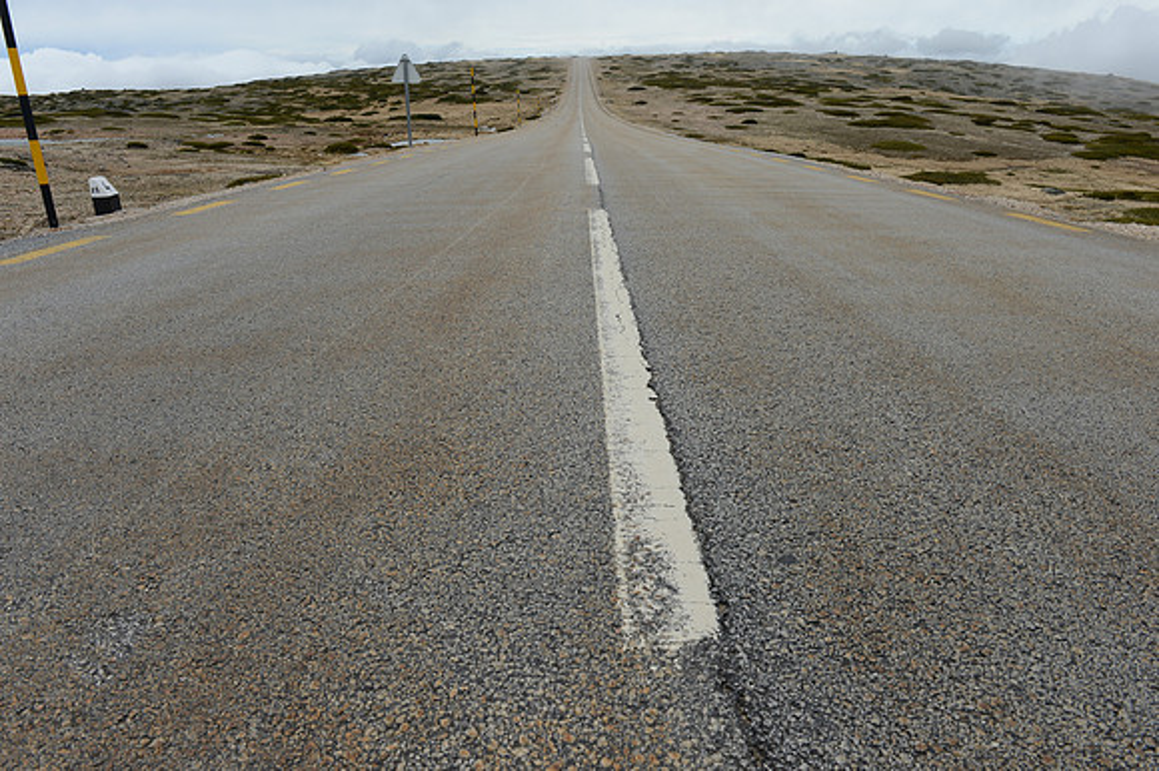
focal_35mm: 24
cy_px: 386
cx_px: 580
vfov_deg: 53.1
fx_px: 772
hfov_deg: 73.8
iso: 200
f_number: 11
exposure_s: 1/250
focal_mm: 24
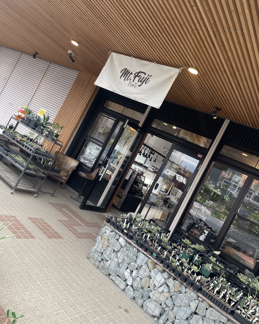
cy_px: 159
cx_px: 134
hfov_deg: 51.5
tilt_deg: +1.6
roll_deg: -29.2
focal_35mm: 28
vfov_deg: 62.2
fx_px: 268
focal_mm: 4.2
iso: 40
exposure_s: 1/121
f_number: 1.6
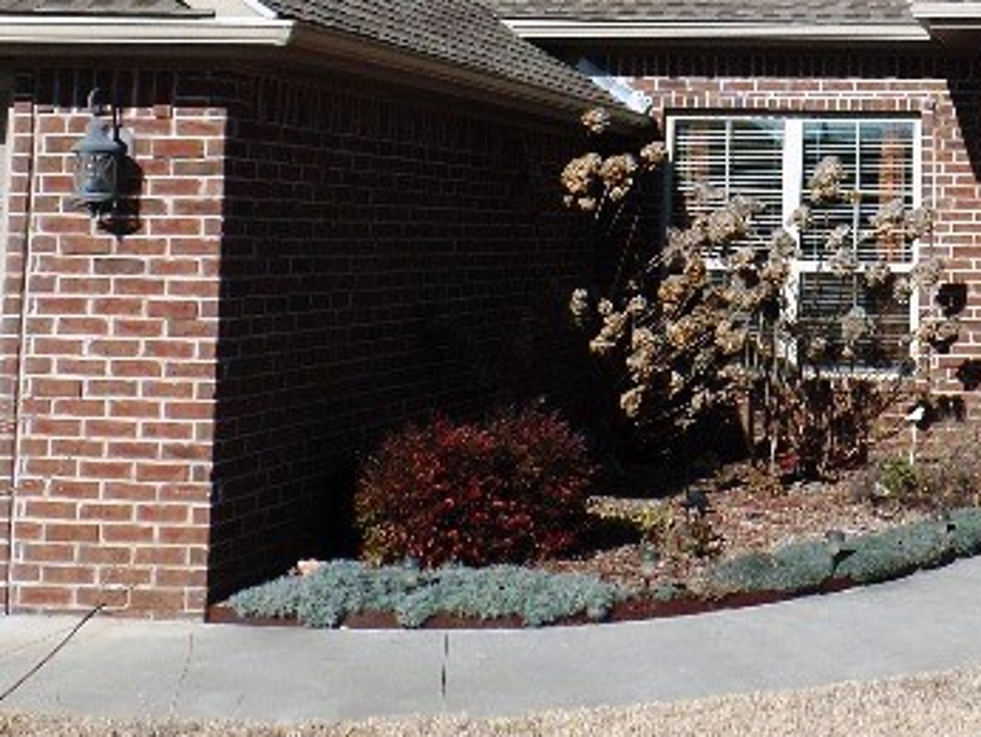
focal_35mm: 68
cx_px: 953
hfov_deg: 27.1
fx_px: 1928
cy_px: 82
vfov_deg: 21.2
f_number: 3.5
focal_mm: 4.1
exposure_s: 1/1000
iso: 80
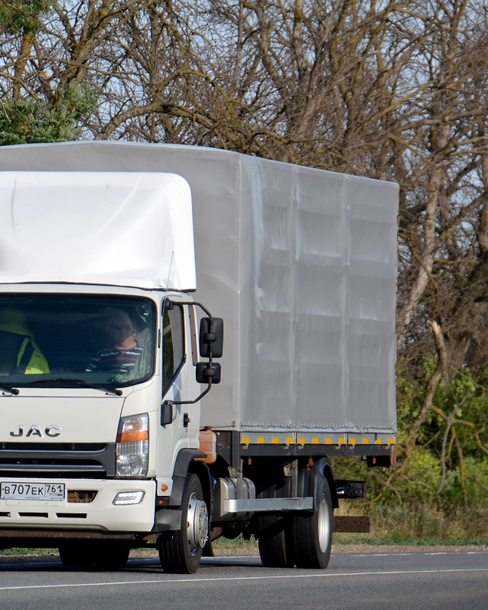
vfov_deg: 4.9
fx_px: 7069
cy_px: 305
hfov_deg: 4.0
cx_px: 120
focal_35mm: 392
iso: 400
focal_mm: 185
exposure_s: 1/1600
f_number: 6.3
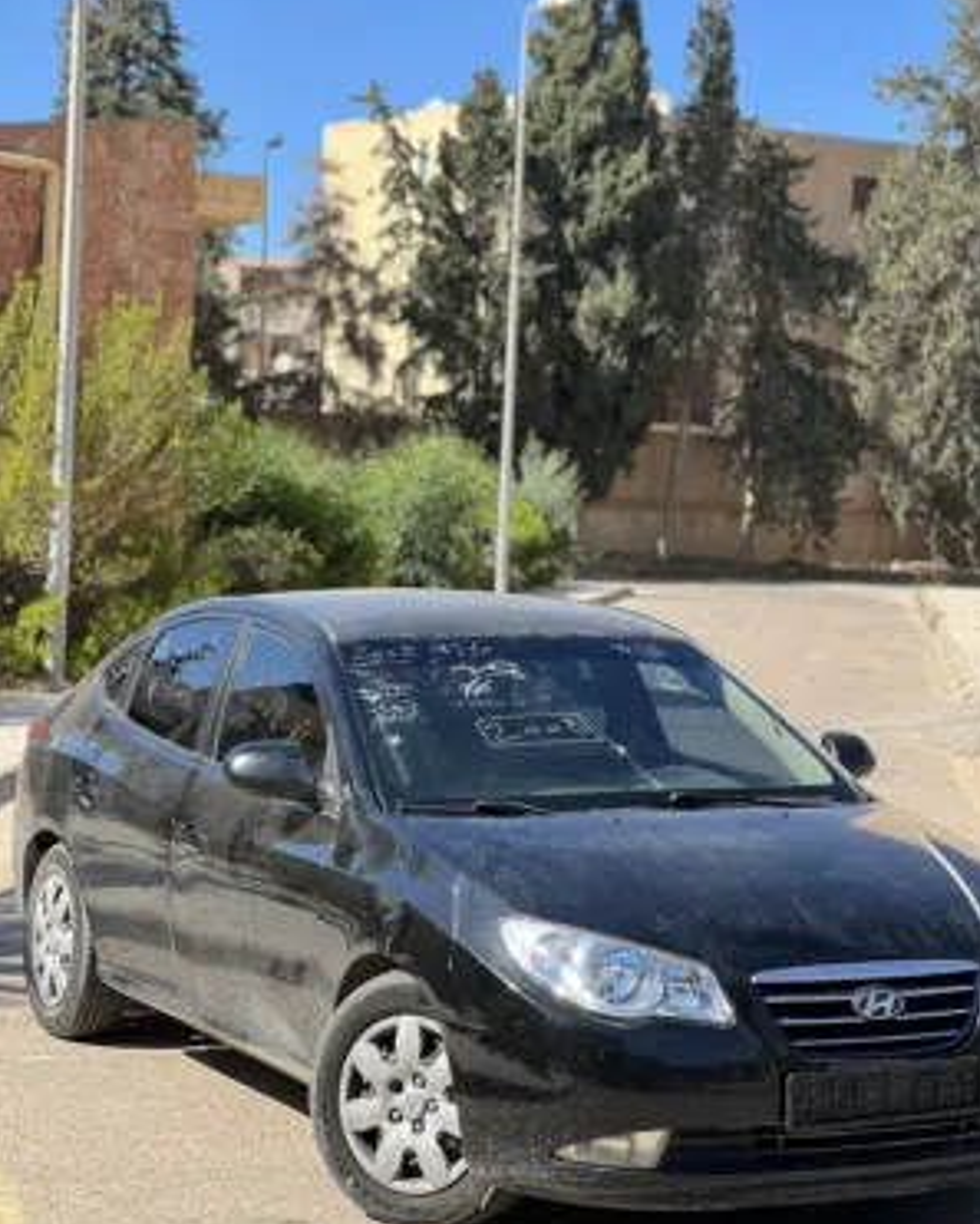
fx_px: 2935
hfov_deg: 19.0
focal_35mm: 81
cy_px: 581
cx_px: 492
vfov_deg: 23.6
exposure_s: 1/355
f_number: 2.8
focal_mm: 9
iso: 32
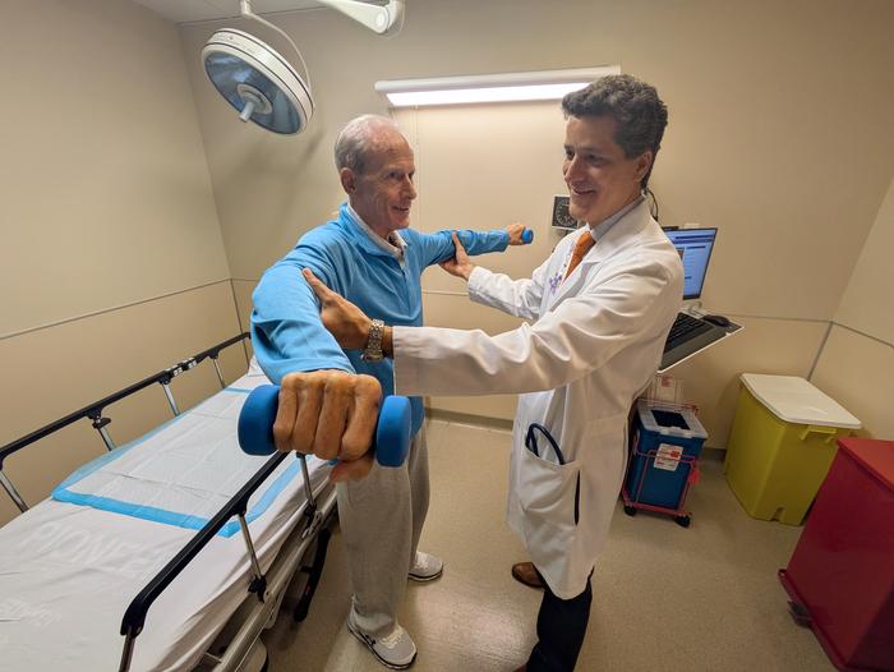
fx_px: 362
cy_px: 336
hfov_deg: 102.0
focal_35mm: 14
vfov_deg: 85.7
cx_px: 447
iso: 50
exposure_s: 1/60
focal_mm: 1.83
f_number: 2.2
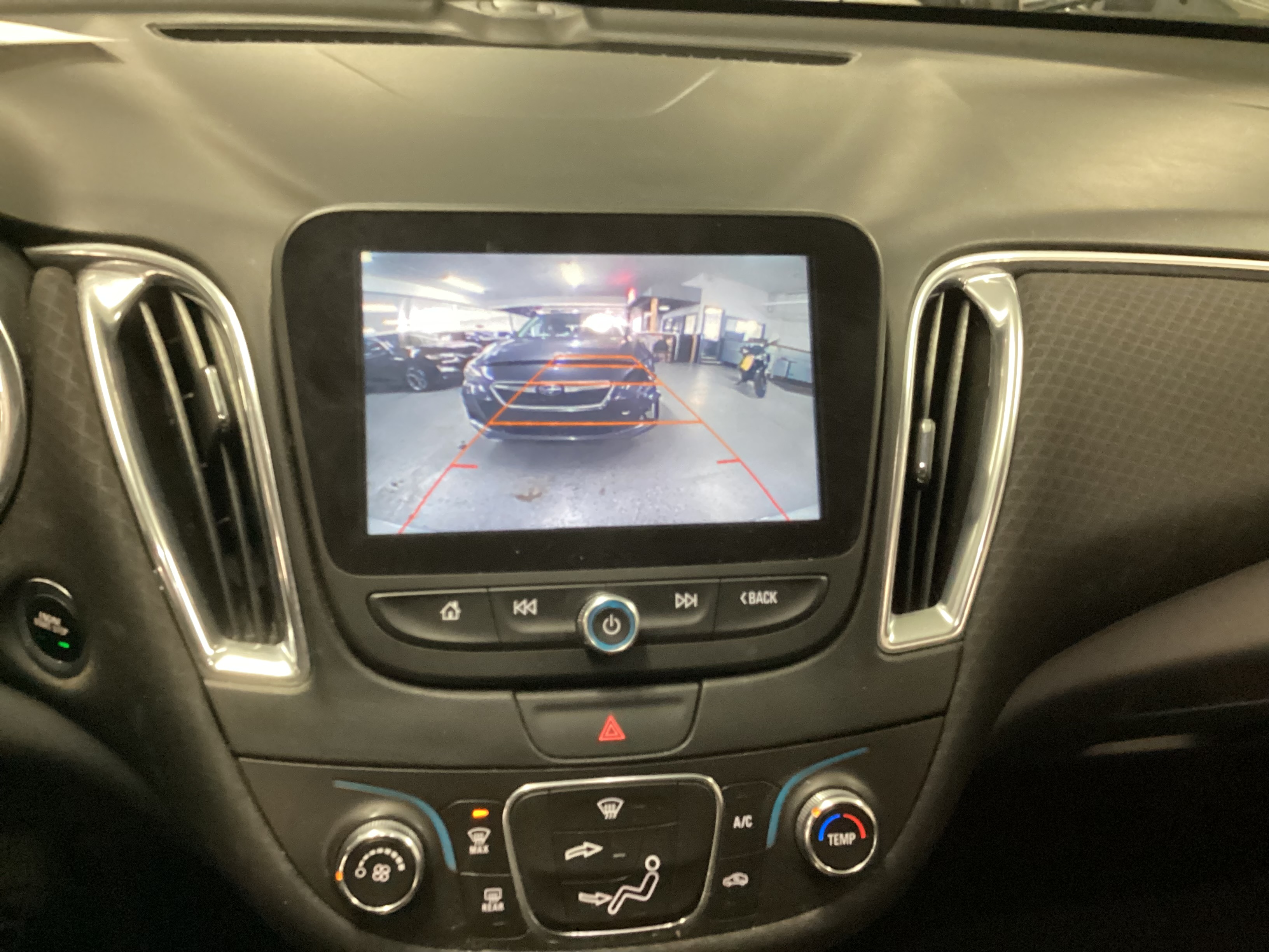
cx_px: 634
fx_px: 1136
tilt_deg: -32.0
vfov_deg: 45.4
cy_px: 476
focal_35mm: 31
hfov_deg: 58.4
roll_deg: -4.3
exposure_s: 1/30
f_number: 2.4
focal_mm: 3.3
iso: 400
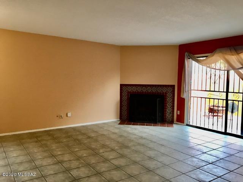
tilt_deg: -3.5
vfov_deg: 48.2
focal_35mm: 29
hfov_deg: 61.7
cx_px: 122
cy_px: 91
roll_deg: -0.7
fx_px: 204
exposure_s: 1/30
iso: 32
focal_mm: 4.15
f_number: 2.2
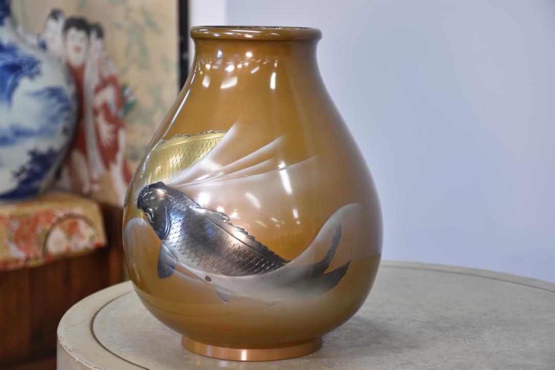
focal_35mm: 84
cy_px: 185
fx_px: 1295
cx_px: 278
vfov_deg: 16.3
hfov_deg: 24.2
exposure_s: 1/30
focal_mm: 56
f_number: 4.8
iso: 400
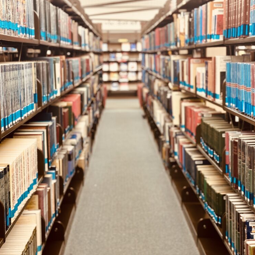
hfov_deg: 29.5
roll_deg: +0.4
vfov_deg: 29.6
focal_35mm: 58
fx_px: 483
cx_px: 143
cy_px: 125
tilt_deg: -8.7
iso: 250
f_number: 1.78
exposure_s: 1/60
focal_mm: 6.86
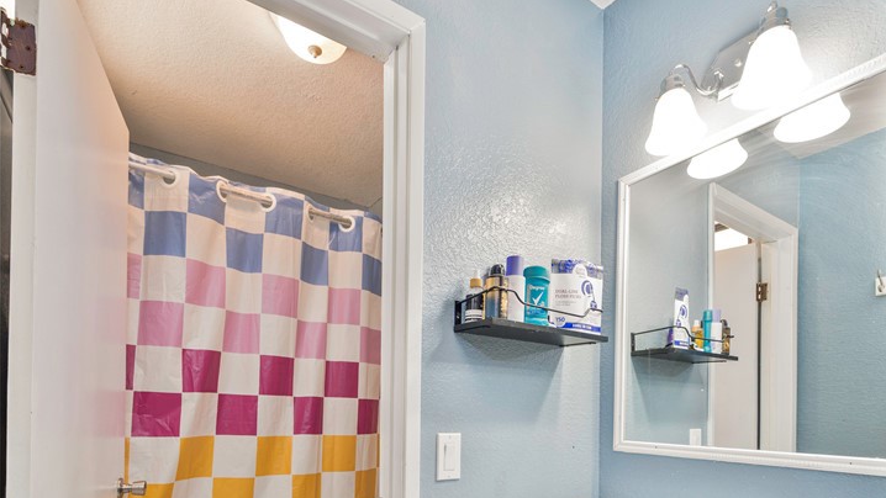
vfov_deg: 53.7
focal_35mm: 19
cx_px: 445
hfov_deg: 89.6
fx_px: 446
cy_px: 410
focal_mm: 12
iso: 640
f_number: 4
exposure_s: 1/160
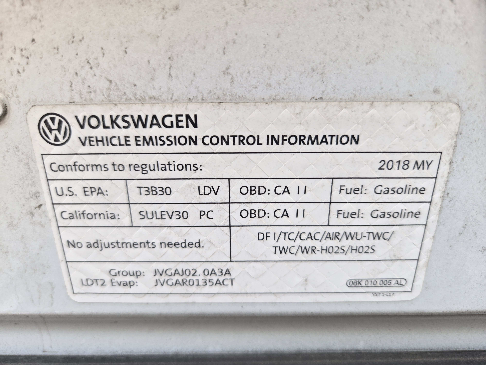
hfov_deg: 73.9
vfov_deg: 58.9
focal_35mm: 23
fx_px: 323
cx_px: 243
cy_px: 182
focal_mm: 5.4
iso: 50
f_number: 1.8
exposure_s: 1/180
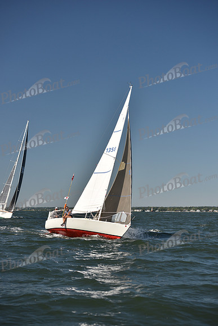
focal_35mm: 70
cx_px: 109
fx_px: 635
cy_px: 163
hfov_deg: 19.5
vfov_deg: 28.8
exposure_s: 1/1250
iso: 250
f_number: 4
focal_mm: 70
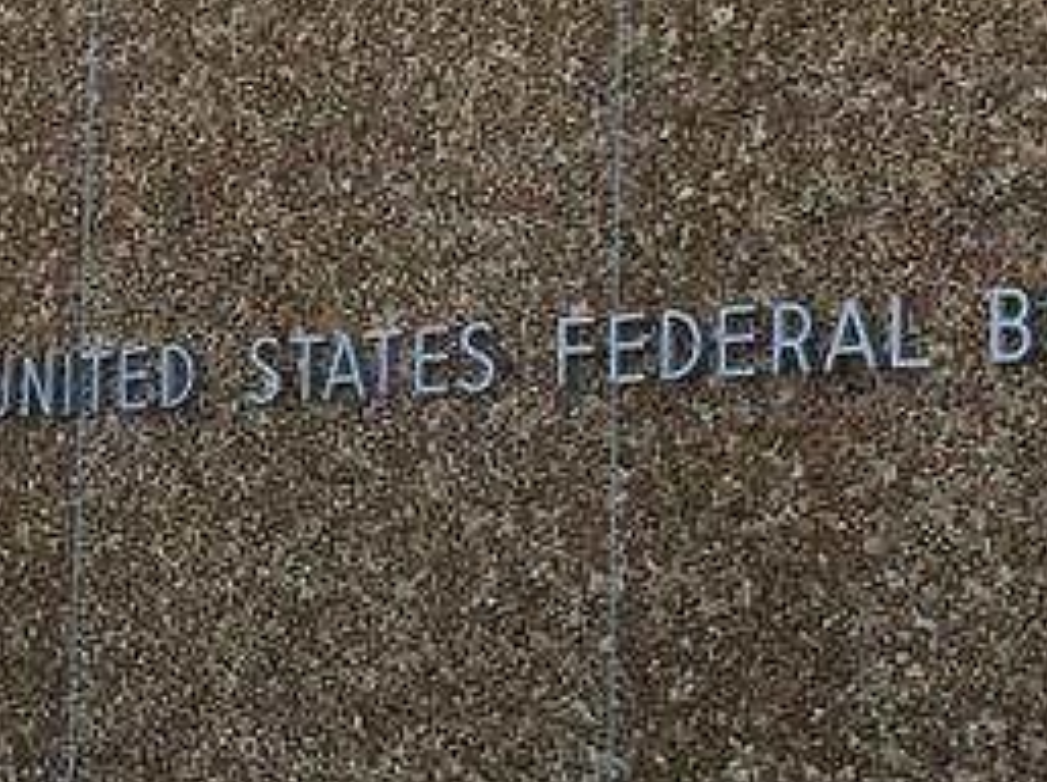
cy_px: 187
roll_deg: -0.6
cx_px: -322
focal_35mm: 151
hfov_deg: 12.7
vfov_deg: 9.8
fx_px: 4561
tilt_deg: +8.4
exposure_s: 1/695
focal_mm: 4.15
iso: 32
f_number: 2.2
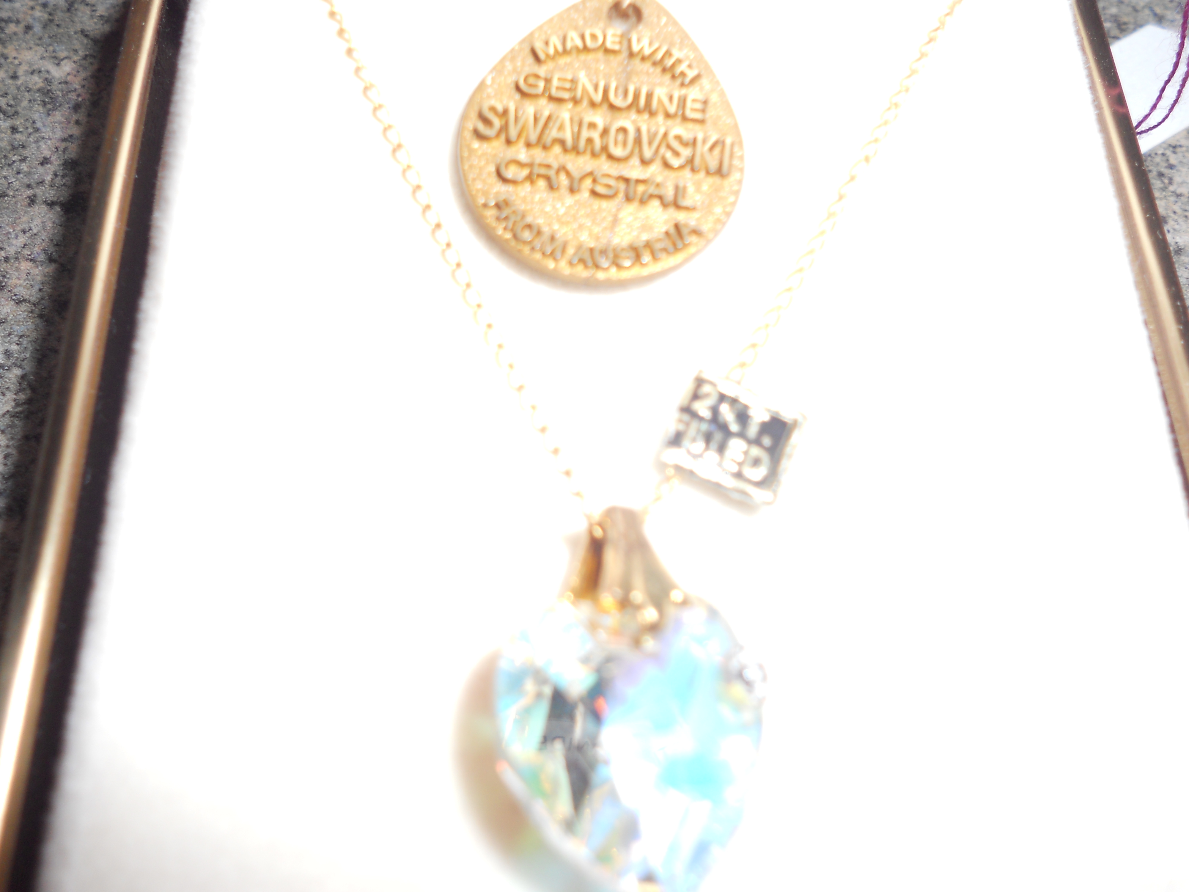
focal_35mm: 32
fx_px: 1099
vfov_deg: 44.2
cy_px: 446
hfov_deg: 56.8
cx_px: 594
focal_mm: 5.8
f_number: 8.8
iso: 80
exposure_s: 1/25
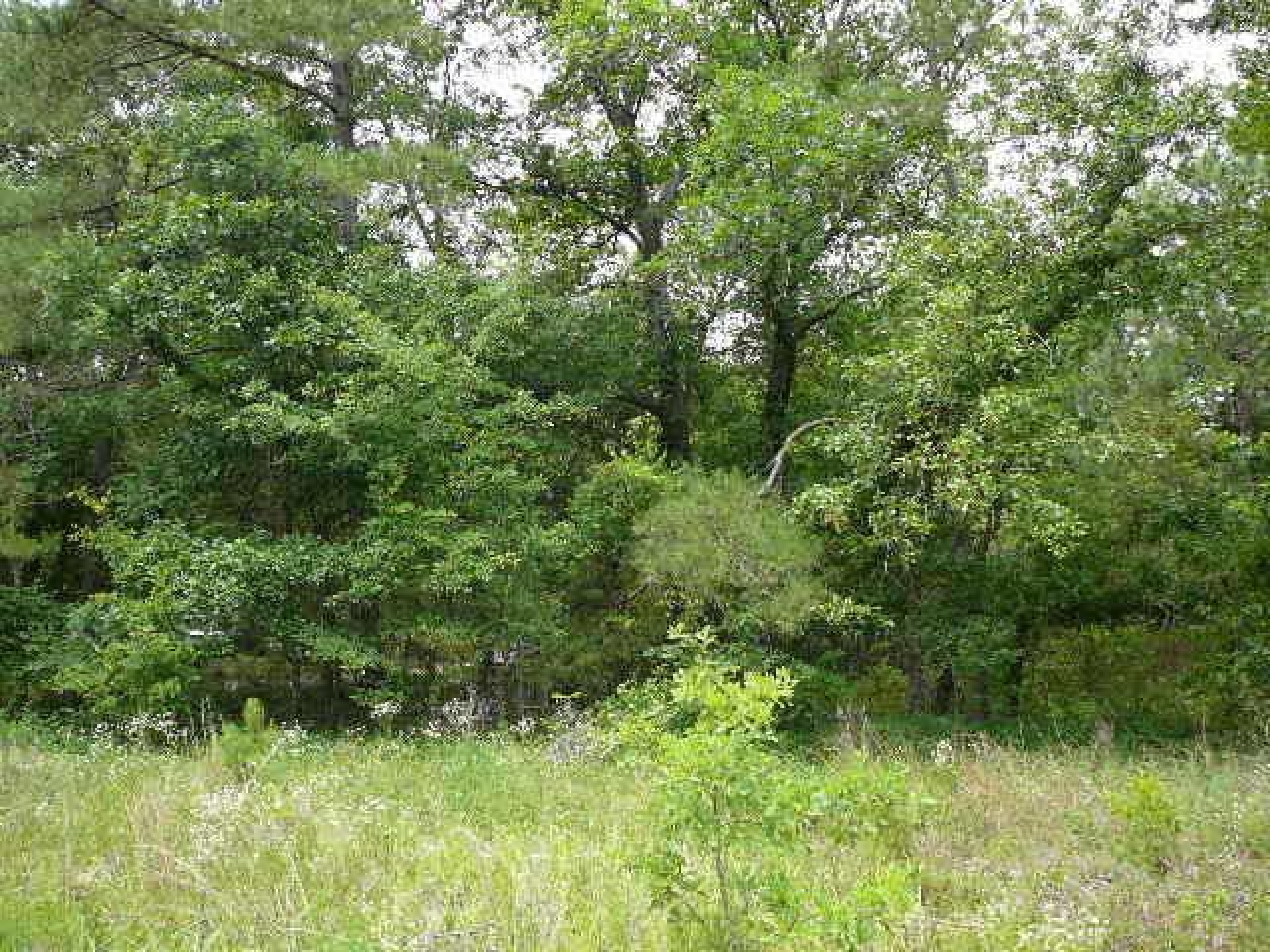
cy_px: 476
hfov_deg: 52.6
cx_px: 635
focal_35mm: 35
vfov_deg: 40.7
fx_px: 1284
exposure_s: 1/320
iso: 80
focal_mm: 5.2
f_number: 2.8
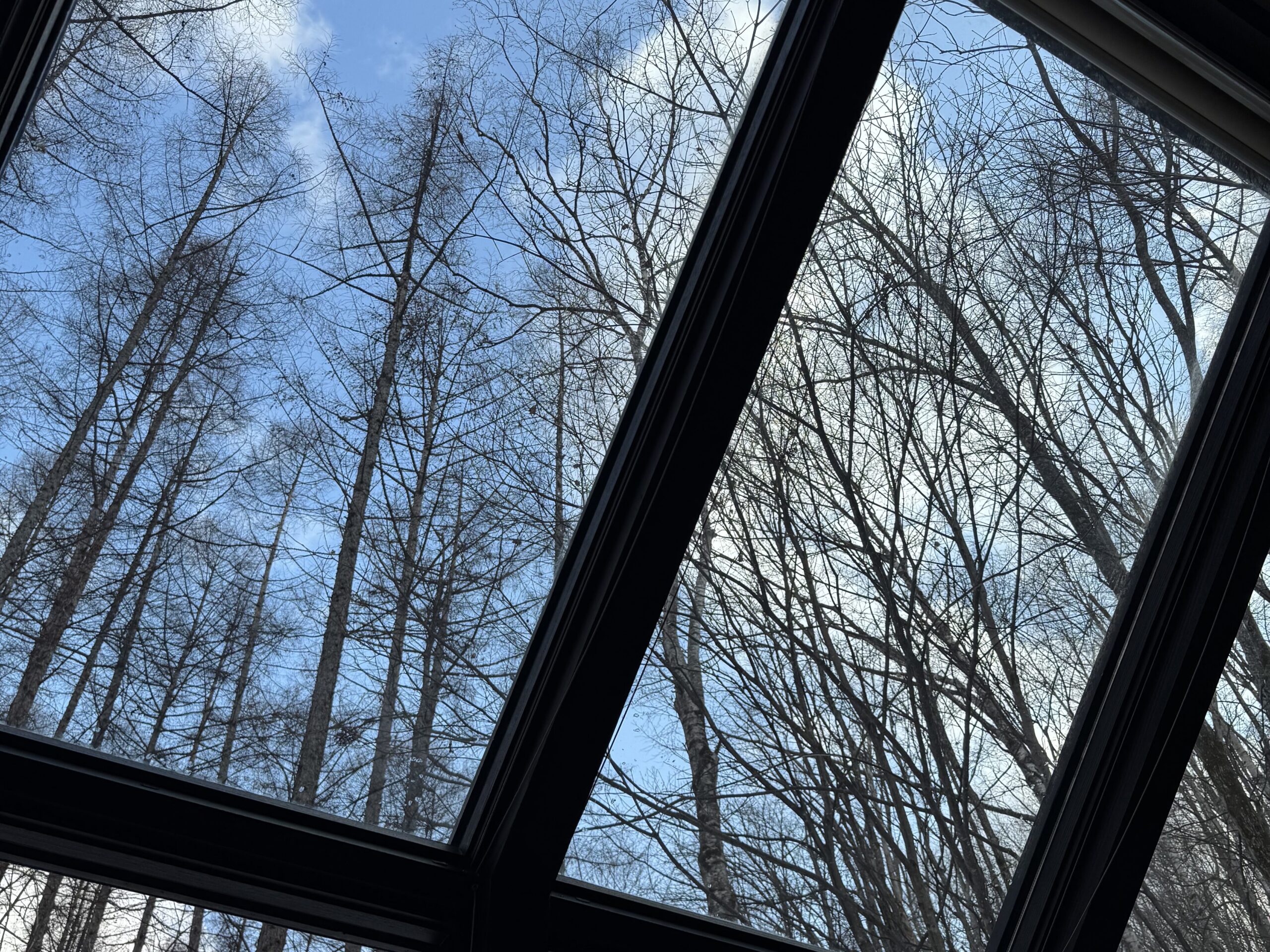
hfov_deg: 71.6
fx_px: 881
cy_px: 476
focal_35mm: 24
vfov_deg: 56.8
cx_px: 635
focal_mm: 6.76
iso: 80
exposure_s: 1/1395
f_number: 1.78
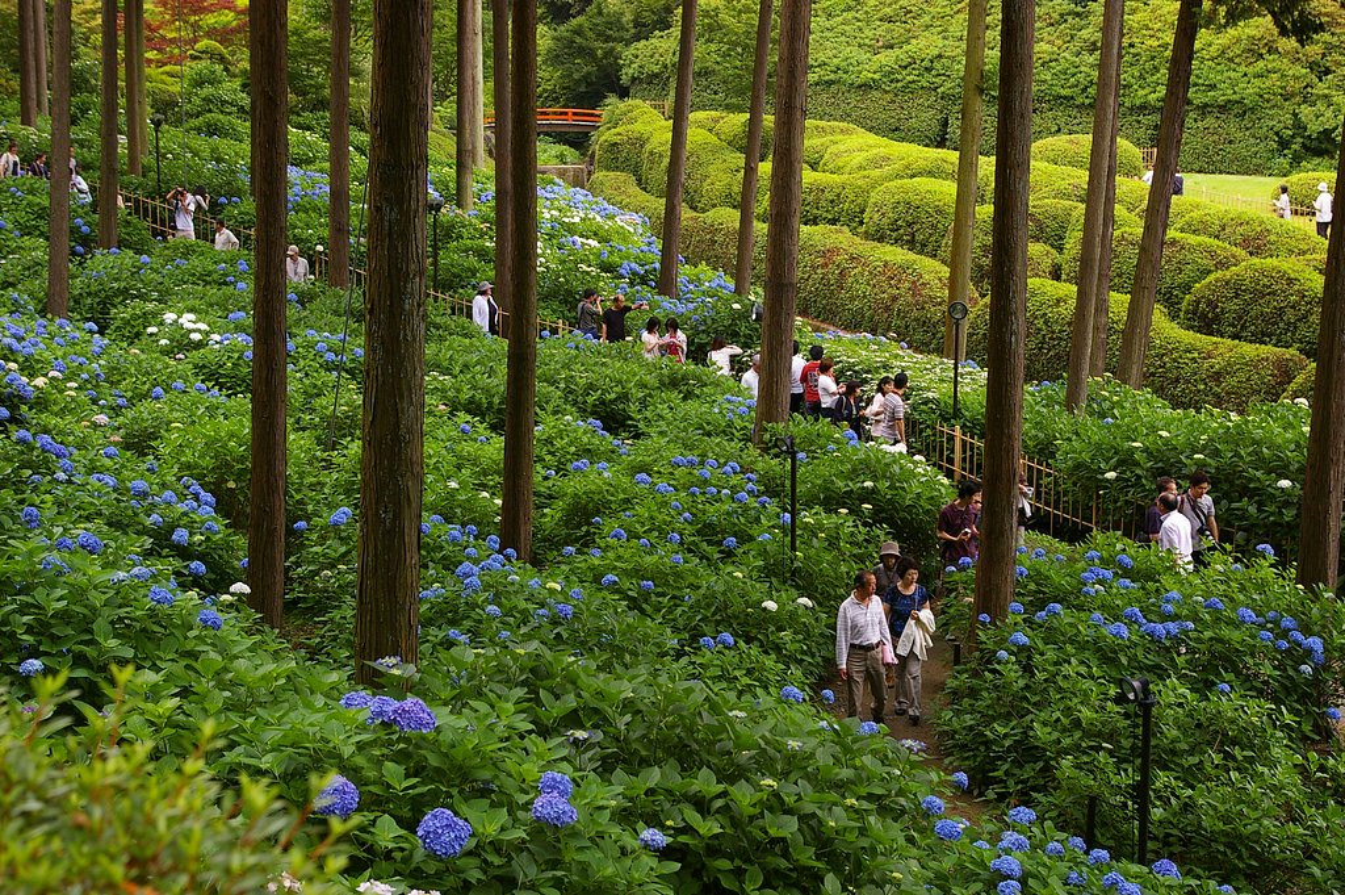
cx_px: 672
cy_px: 448
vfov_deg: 23.7
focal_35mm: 57
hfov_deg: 35.1
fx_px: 2128
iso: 400
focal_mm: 38
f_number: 6.7
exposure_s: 1/90
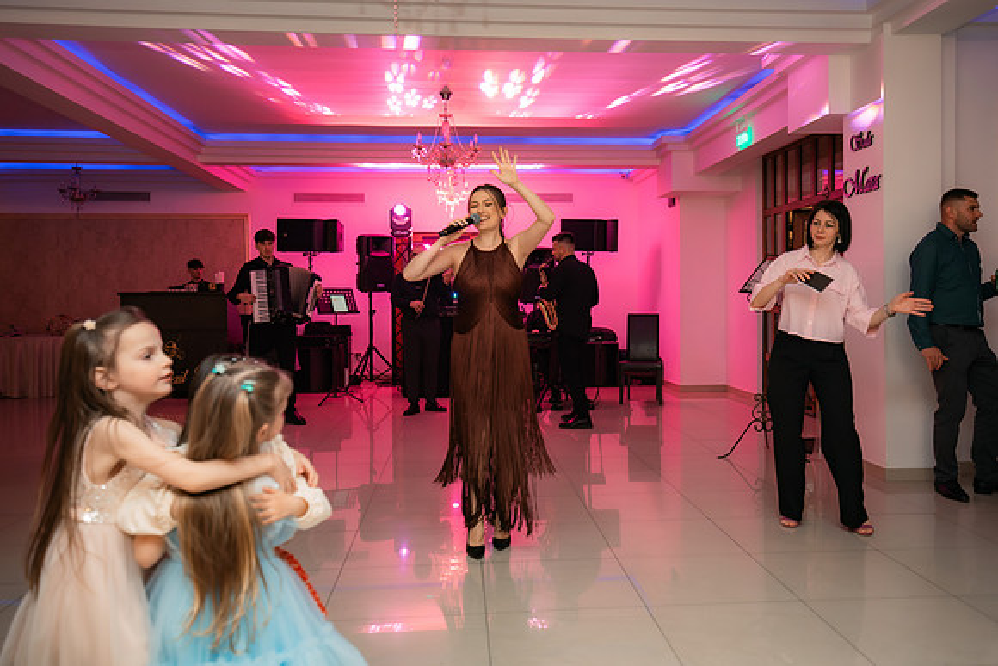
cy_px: 315
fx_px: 855
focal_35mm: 31
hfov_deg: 60.4
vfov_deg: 42.5
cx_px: 540
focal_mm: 28
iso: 1600
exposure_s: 1/200
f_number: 2.8
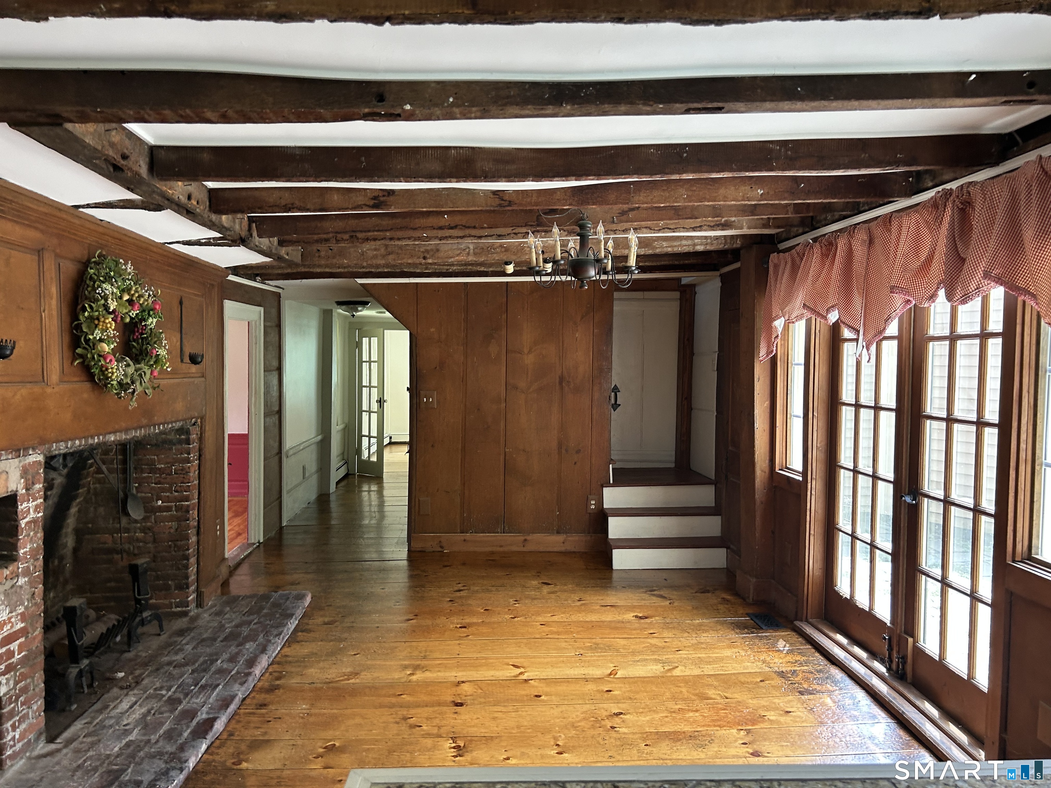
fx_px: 789
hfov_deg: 67.3
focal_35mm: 26
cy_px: 394
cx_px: 526
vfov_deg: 53.1
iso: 125
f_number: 1.5
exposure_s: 1/91
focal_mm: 5.7
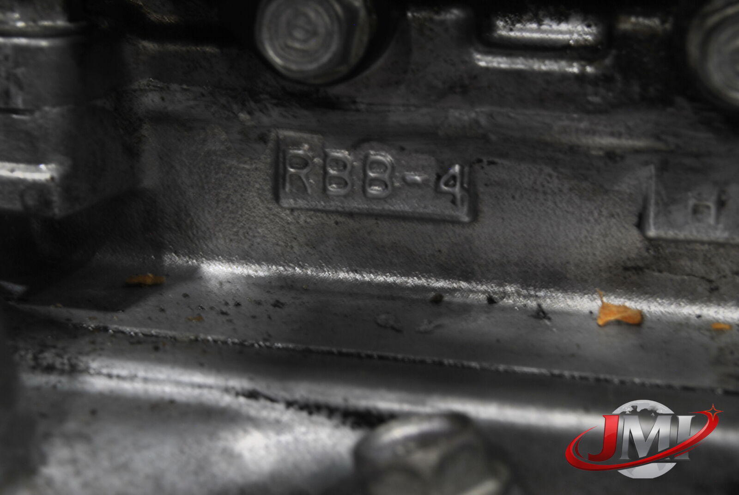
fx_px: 1696
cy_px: 248
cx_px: 370
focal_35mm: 82
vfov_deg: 16.6
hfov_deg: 24.6
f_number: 13
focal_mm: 55
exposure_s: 1/8
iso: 100
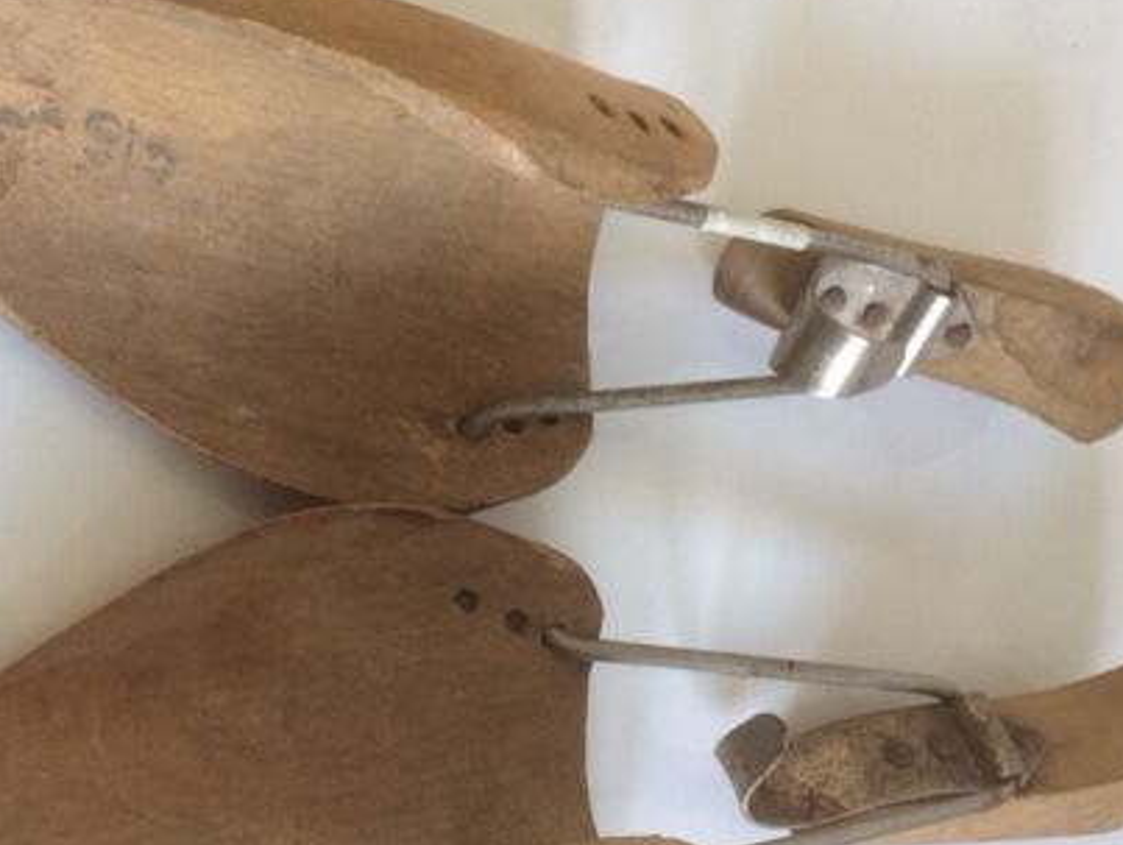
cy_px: 494
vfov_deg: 31.5
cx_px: 398
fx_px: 1494
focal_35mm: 46
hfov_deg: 40.8
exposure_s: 1/33
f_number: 2.2
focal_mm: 4.15
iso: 100
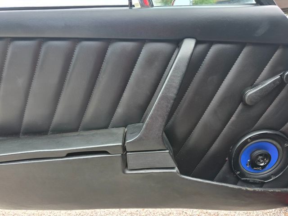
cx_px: 144
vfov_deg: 58.9
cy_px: 108
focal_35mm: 23
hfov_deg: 73.9
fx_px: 191
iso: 50
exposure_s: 1/180
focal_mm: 6.3
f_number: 1.7
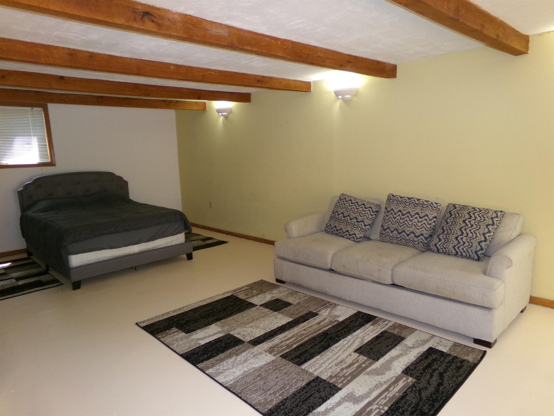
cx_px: 277
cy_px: 208
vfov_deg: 56.8
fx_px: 384
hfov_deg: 71.6
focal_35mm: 24
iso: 254
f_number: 3.7
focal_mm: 4.3
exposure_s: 1/34
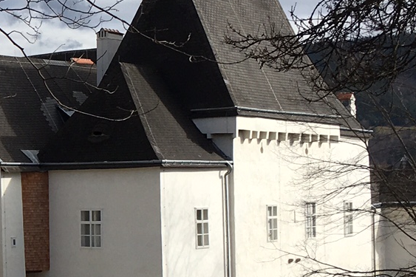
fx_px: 1248
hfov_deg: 17.2
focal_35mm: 108
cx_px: -191
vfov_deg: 12.7
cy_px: 190
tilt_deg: -1.1
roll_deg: +1.1
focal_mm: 4.15
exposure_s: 1/1399
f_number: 2.2
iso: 25
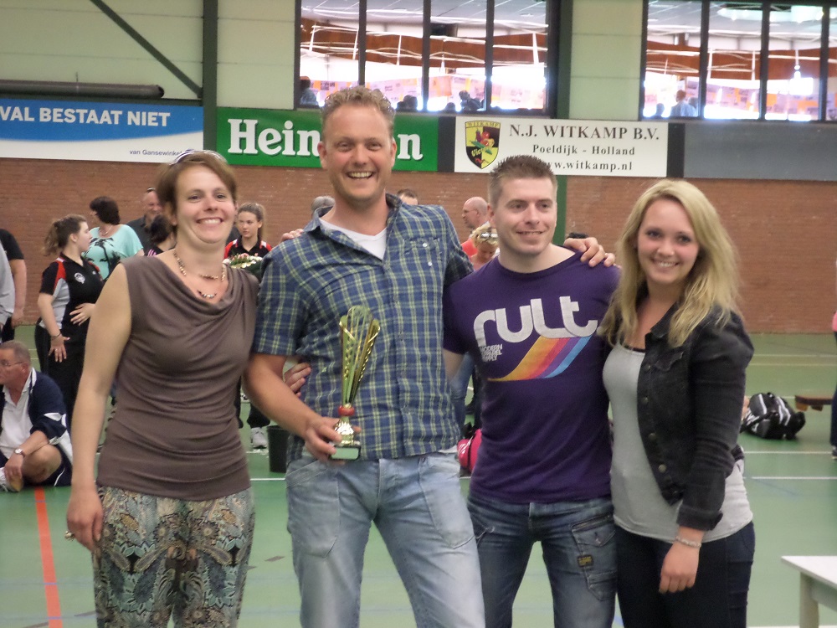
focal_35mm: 81
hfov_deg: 24.1
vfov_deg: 18.2
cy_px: 314
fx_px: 1959
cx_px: 418
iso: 640
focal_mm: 14.6
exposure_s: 1/20
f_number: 4.7
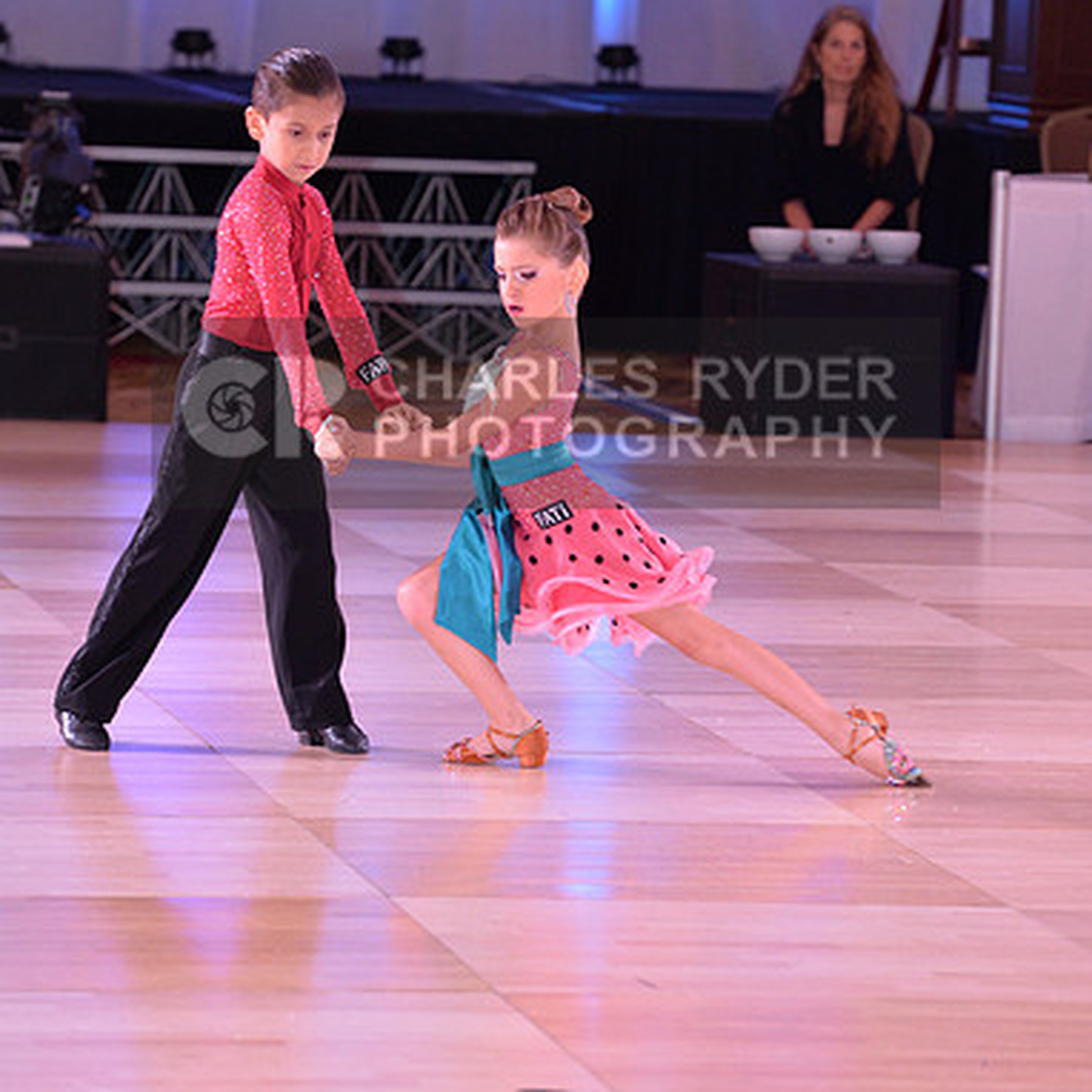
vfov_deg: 7.5
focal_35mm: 232
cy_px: 415
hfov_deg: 7.5
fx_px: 8280
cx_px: 547
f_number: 4.5
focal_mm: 180
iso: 2000
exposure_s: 1/250
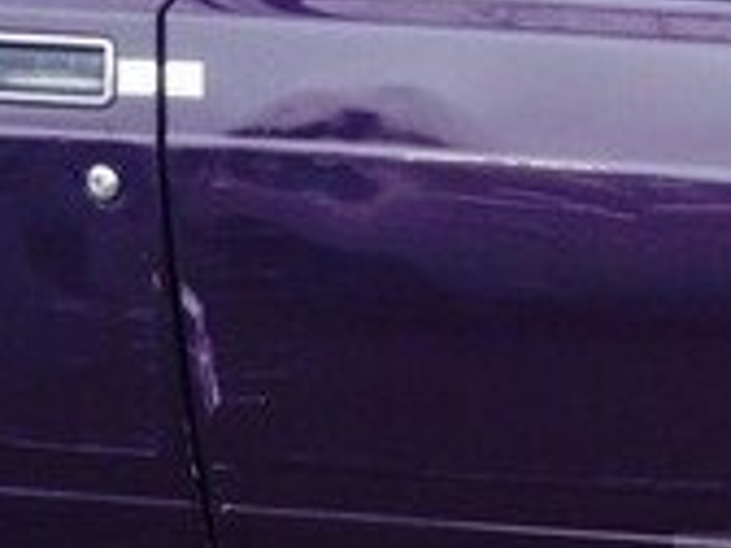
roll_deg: -2.8
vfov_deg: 11.3
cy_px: 598
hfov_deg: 14.1
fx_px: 2745
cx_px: 1118
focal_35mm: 130
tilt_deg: -16.6
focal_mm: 4.12
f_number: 2.4
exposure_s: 1/120
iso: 80
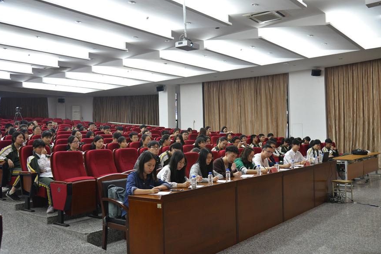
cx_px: 192
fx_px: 349
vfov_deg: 40.0
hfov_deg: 57.2
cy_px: 124
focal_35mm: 33
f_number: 4.5
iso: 1250
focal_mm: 32
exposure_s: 1/50
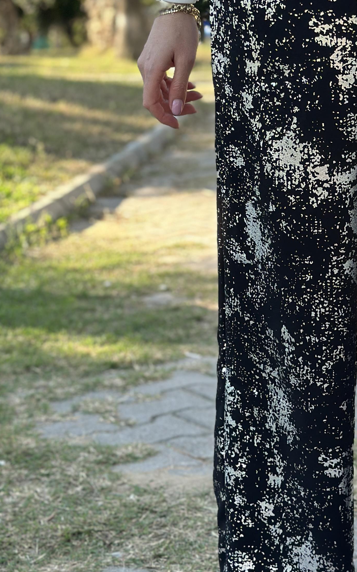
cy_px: 218
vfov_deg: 22.3
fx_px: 1448
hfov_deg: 13.8
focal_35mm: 93
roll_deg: +1.8
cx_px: 389
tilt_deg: -7.4
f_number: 1.78
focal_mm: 6.86
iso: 80
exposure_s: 1/519
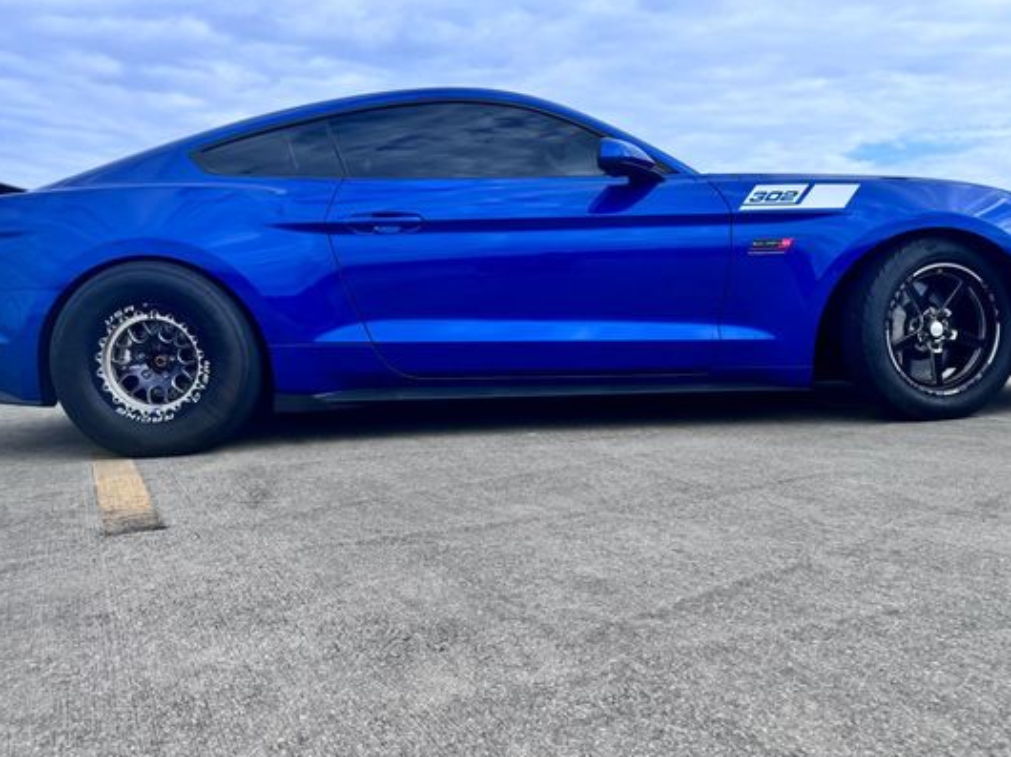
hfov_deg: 61.7
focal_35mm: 29
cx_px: 509
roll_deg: -0.5
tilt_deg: -6.1
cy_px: 387
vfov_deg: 48.2
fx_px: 847
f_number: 1.78
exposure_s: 1/4049
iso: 80
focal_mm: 6.76
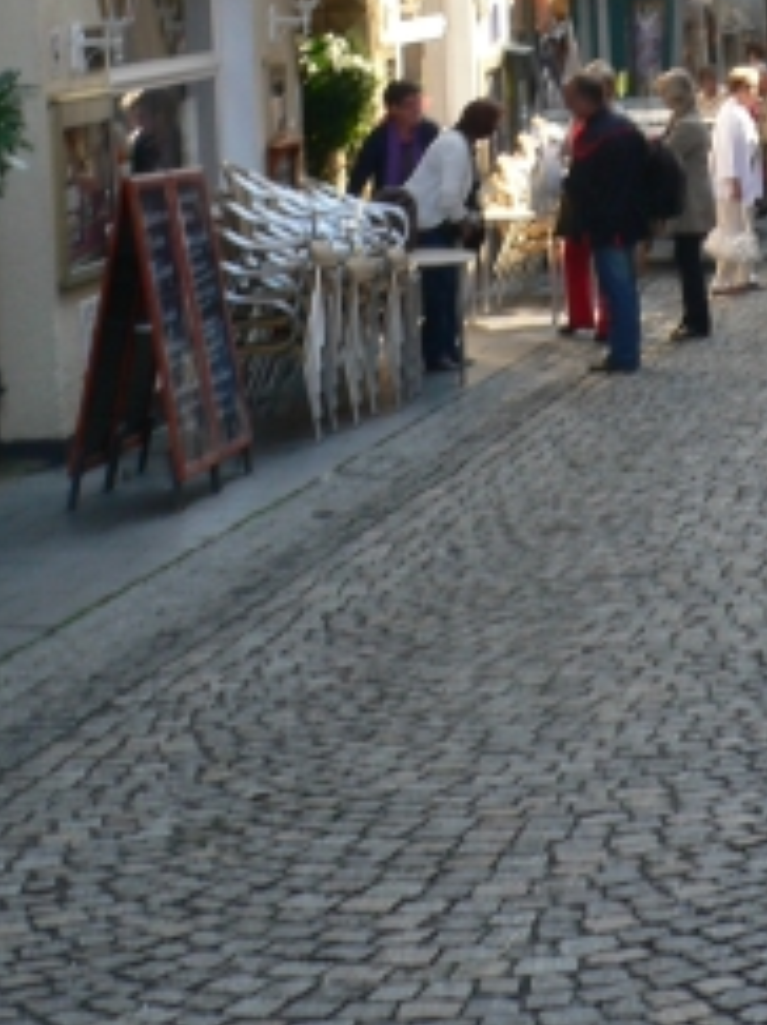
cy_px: -17
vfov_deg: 19.4
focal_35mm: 98
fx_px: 2898
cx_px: 955
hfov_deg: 14.5
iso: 80
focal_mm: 6.3
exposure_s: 1/100
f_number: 3.6
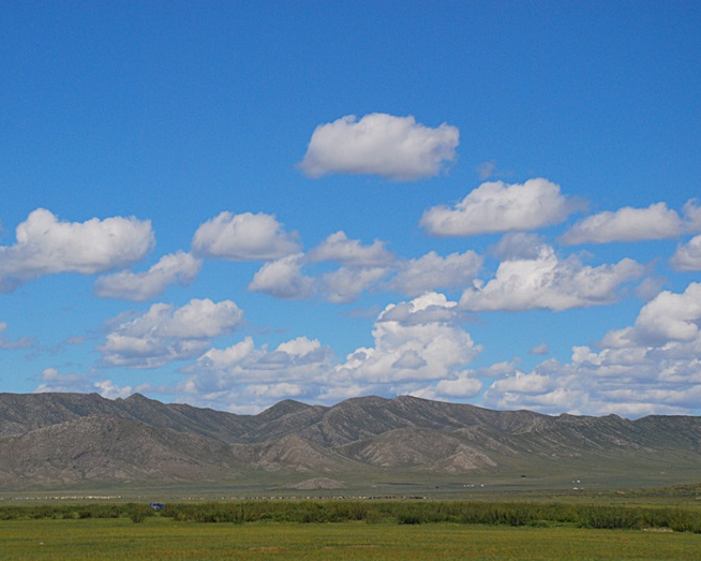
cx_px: 322
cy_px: 280
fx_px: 2220
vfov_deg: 14.4
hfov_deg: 17.9
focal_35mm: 107
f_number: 6.3
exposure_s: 1/3200
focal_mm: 62
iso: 400
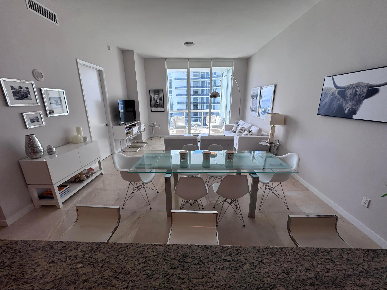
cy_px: 145
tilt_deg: -16.7
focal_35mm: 14
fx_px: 157
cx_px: 194
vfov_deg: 85.7
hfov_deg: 102.1
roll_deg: +0.0
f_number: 2.2
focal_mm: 2.22
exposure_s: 1/137
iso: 40
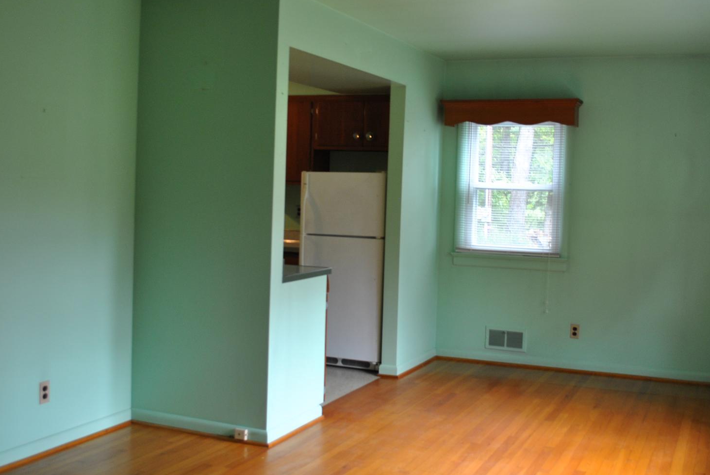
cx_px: 393
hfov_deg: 46.3
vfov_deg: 31.9
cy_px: 212
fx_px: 829
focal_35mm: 42
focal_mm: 20
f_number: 3.8
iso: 200
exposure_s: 1/40
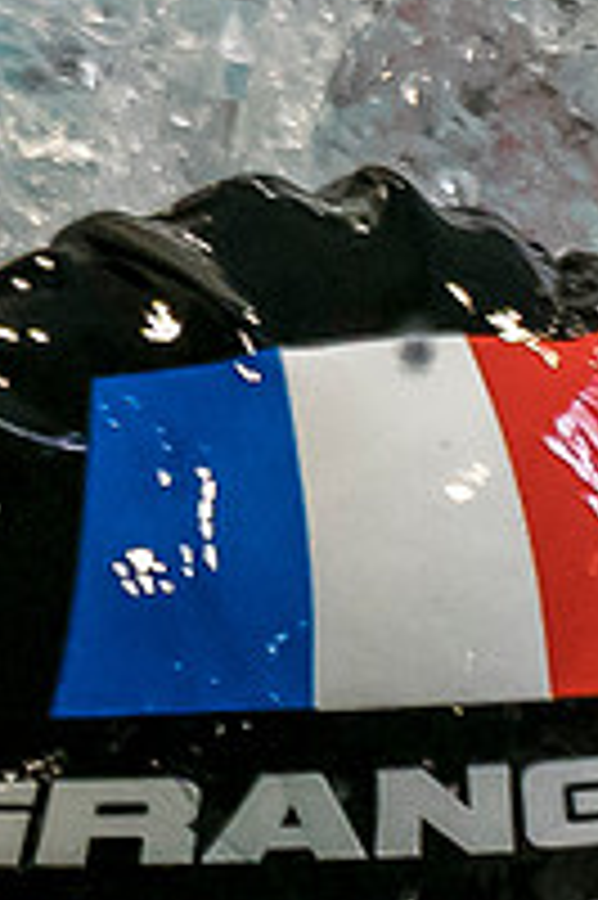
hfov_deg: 0.5
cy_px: 1063
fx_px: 75997
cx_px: 752
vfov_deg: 0.7
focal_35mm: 3045
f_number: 2.8
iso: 2500
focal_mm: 200
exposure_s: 1/1000
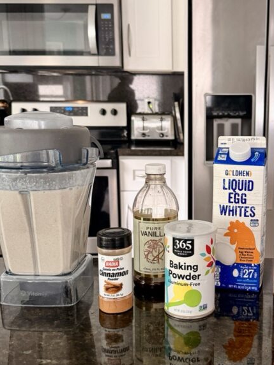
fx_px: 454
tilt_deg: -10.2
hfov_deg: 33.0
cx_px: 203
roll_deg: -0.1
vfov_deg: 43.8
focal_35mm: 43
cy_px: 194
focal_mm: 6.76
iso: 400
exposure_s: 1/60
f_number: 1.78
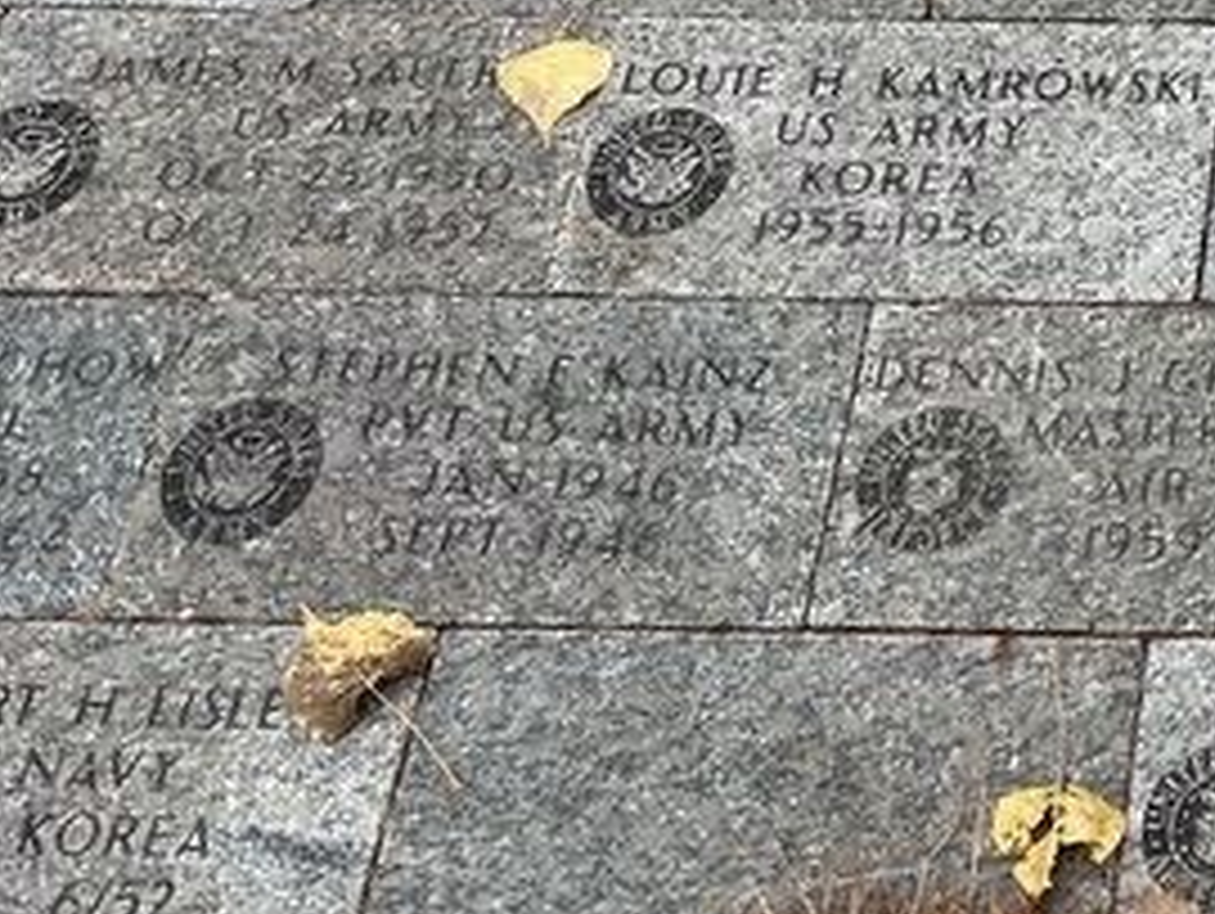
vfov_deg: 18.4
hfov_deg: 21.9
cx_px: 1710
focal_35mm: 77
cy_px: -113
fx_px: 2705
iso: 40
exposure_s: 1/233
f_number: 1.5
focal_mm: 5.7
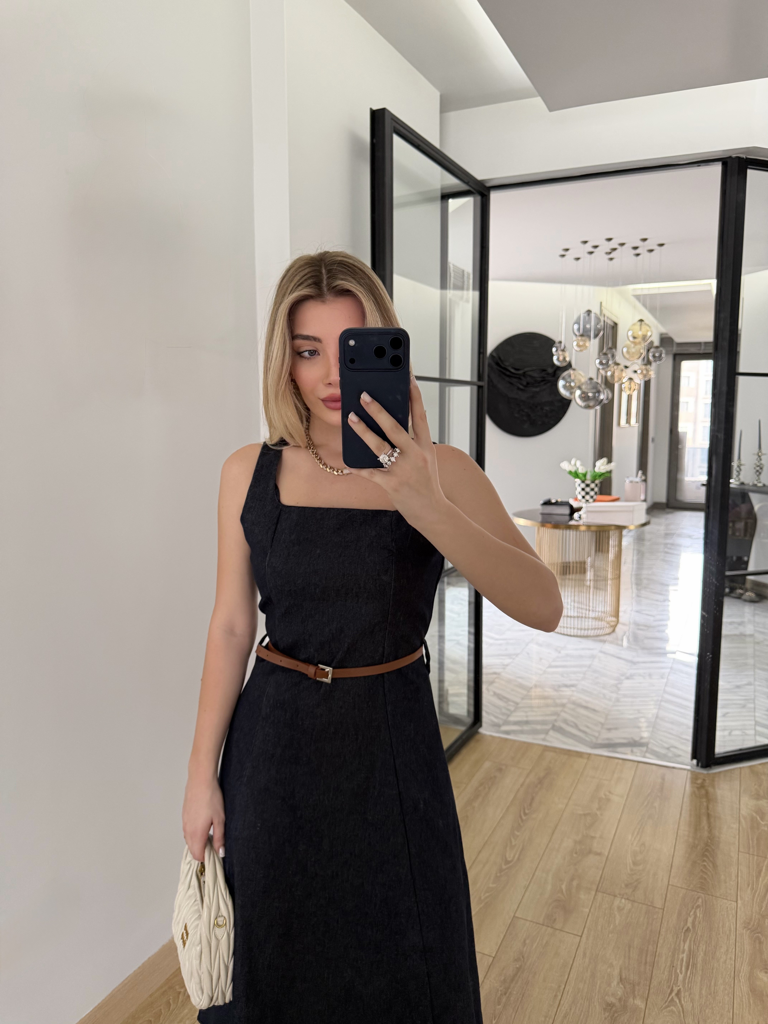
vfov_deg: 71.6
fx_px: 710
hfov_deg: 56.8
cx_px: 384
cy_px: 512
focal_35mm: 24
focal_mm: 6.76
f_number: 1.78
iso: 250
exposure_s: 1/60
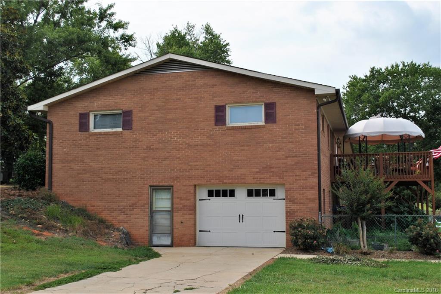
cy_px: 147
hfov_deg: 44.9
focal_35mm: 44
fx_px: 533
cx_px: 220
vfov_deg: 30.9
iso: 100
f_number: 6.3
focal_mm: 29
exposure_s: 1/200
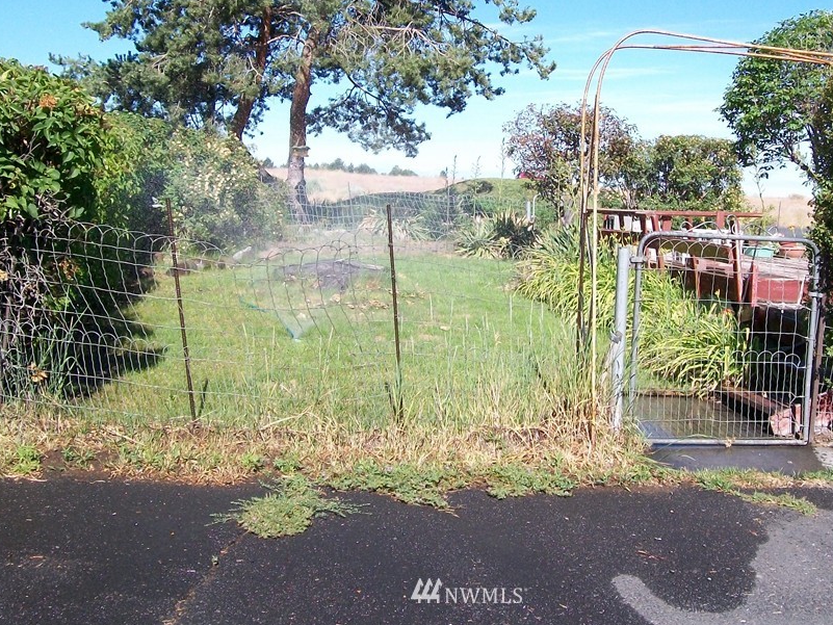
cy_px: 231
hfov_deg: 41.2
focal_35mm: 46
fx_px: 1107
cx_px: 469
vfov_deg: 31.4
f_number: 4.8
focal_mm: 6
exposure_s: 1/320
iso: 80
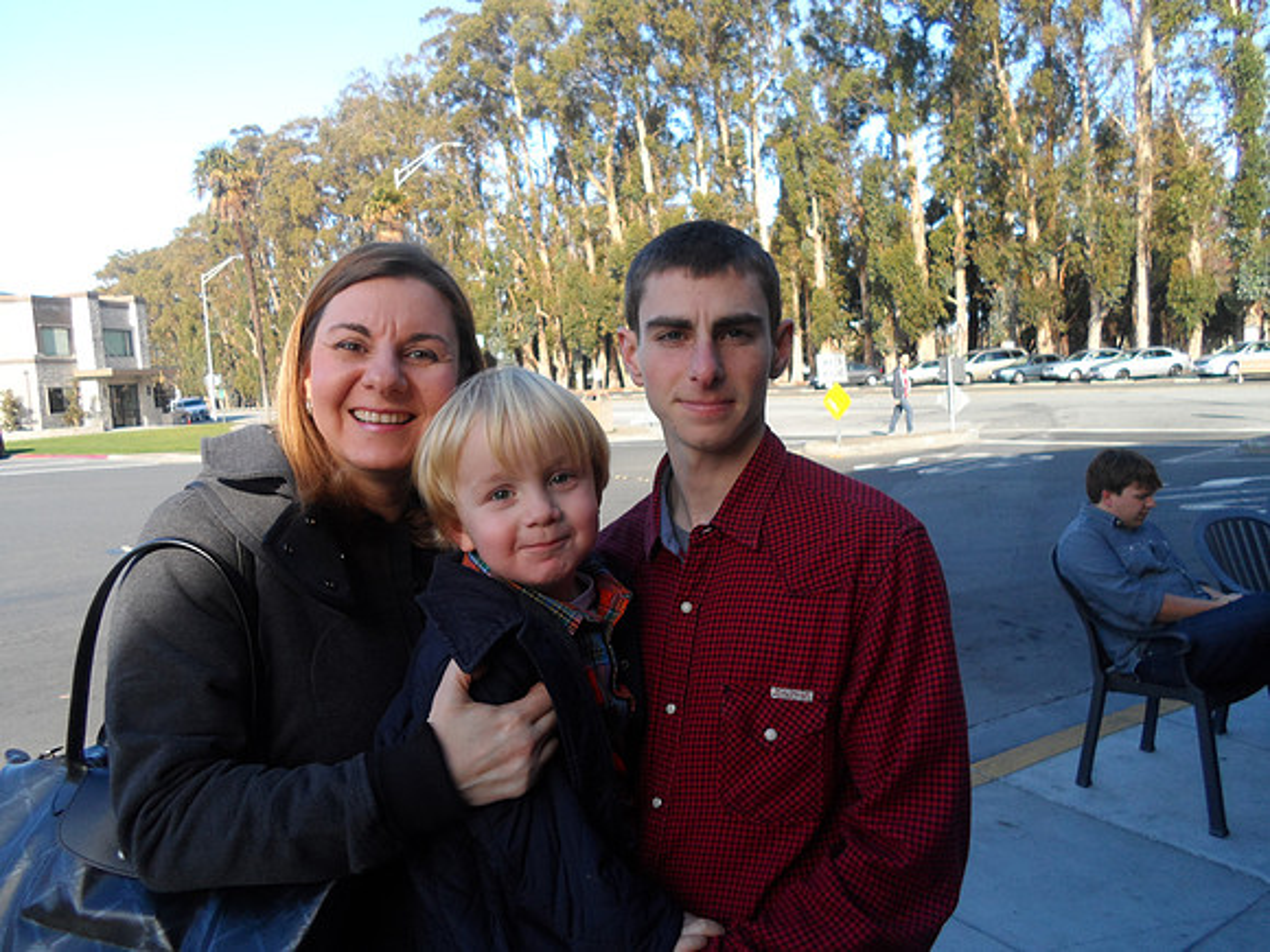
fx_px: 917
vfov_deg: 54.9
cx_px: 635
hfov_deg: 69.4
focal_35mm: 25
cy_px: 476
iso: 80
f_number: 2.5
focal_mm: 4.5
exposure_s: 1/350
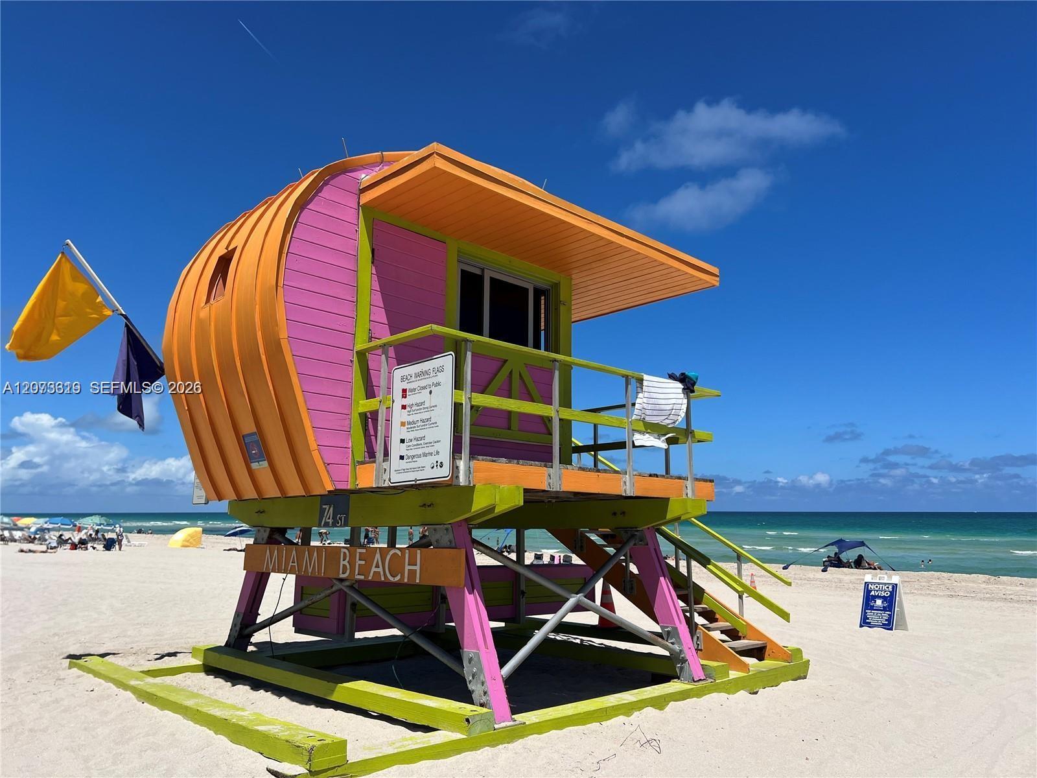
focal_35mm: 26
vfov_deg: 53.1
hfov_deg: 67.3
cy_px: 389
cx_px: 518
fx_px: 779
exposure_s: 1/6211
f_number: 1.5
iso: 50
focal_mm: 5.7
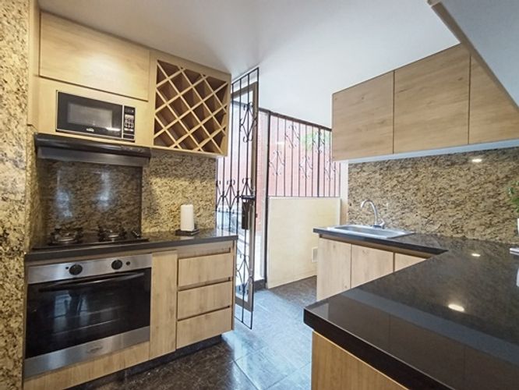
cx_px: 260
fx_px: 240
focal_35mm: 16
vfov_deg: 78.1
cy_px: 195
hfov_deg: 94.5
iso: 1000
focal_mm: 1.65
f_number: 2.2
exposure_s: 1/30
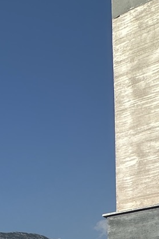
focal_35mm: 71
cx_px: -249
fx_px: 471
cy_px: 328
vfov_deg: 24.1
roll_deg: -1.4
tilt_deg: +2.9
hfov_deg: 13.0
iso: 50
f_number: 2.2
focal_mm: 2.22
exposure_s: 1/2681
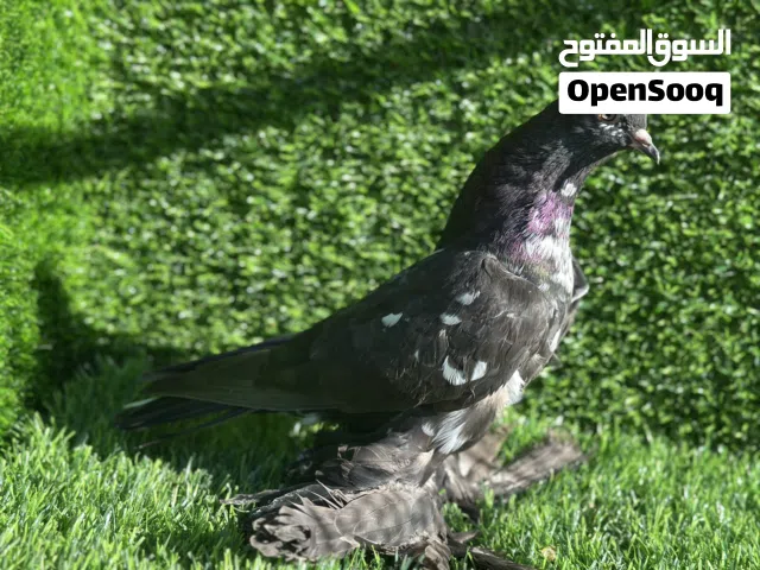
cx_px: 380
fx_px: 1054
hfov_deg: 39.7
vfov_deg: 30.3
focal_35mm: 48
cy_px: 285
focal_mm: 6.86
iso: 80
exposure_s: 1/634
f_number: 1.78
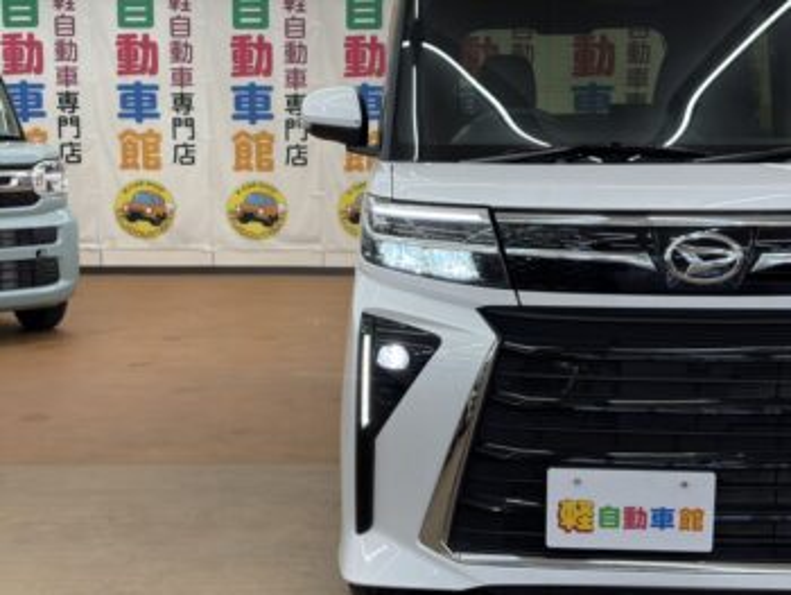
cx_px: 396
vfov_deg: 28.1
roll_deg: +1.2
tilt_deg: -5.9
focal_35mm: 52
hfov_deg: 36.8
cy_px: 298
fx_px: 1189
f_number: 1.6
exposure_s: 1/100
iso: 32
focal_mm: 5.96
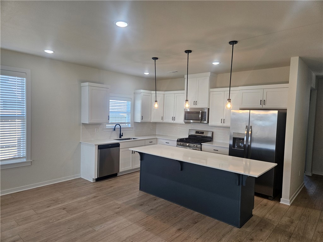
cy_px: 121
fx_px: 215
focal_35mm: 23
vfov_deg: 58.9
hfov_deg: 73.9
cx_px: 162
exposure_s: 1/120
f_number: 1.8
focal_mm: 5.4
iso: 80
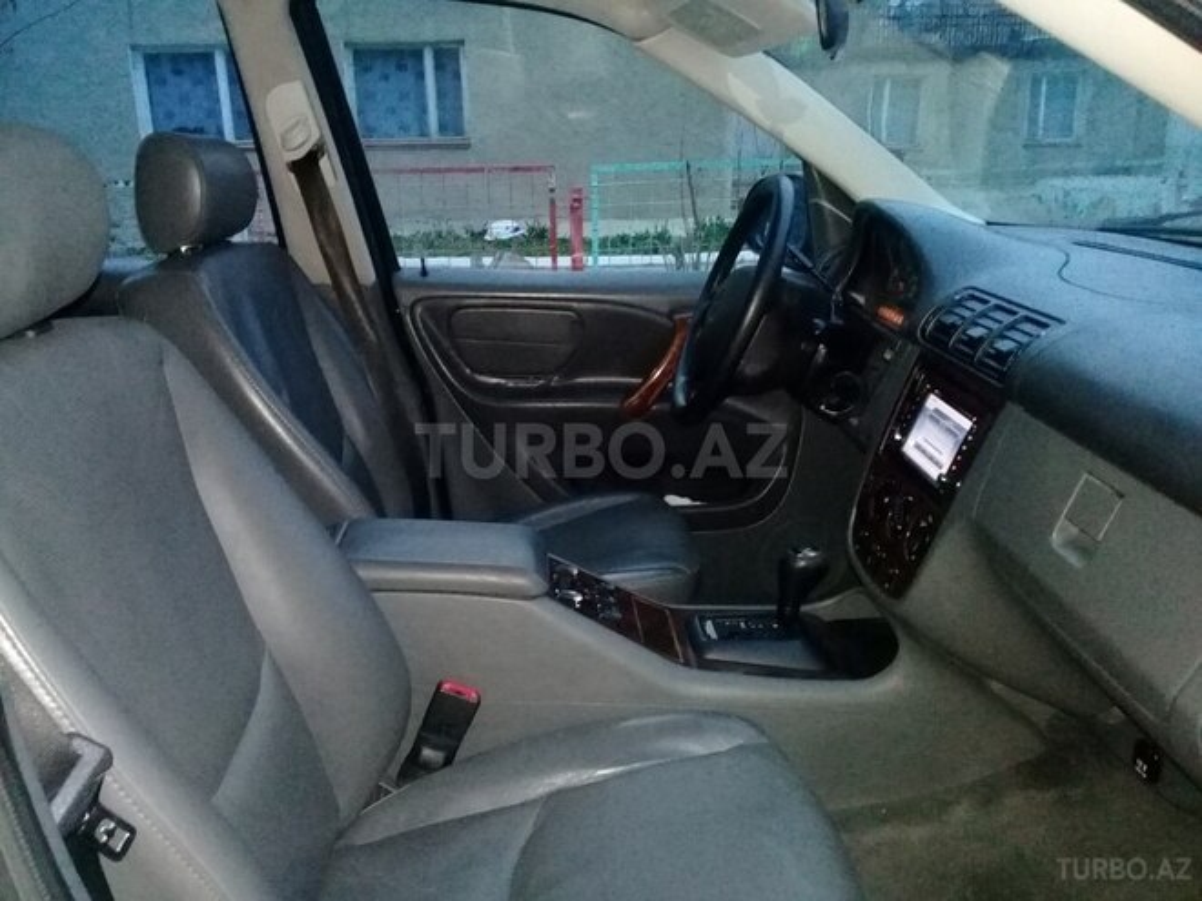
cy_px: 450
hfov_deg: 58.4
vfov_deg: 45.4
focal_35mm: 31
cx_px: 601
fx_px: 1076
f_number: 2.2
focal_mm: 3.3
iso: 1250
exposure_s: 1/17
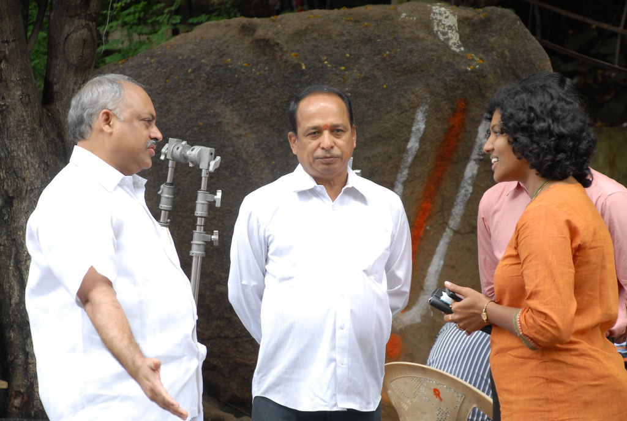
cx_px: 314
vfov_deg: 9.7
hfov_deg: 14.4
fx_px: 2487
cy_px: 210
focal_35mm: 142
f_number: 5.6
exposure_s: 1/125
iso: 320
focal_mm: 95
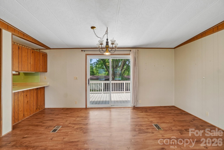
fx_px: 93
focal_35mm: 15
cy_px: 75
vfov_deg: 77.3
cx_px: 112
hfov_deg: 100.4
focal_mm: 10
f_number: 8
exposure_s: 1/30
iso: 250
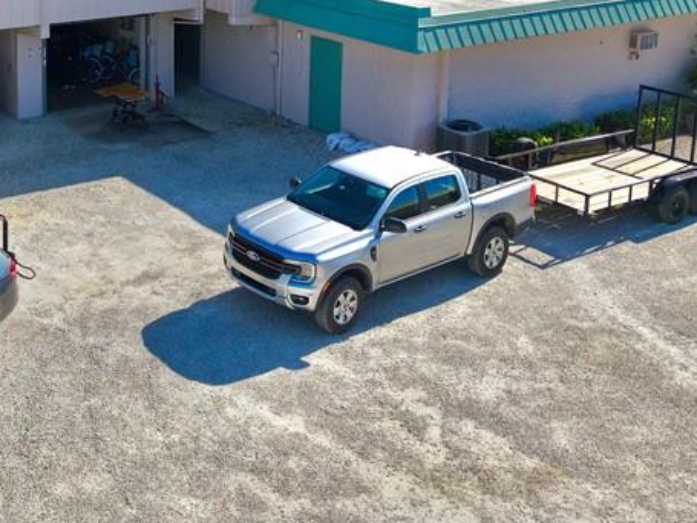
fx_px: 1087
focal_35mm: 54
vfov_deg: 25.4
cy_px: -26
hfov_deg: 34.2
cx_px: 110
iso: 100
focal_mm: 8.67
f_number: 1.8
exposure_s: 1/500
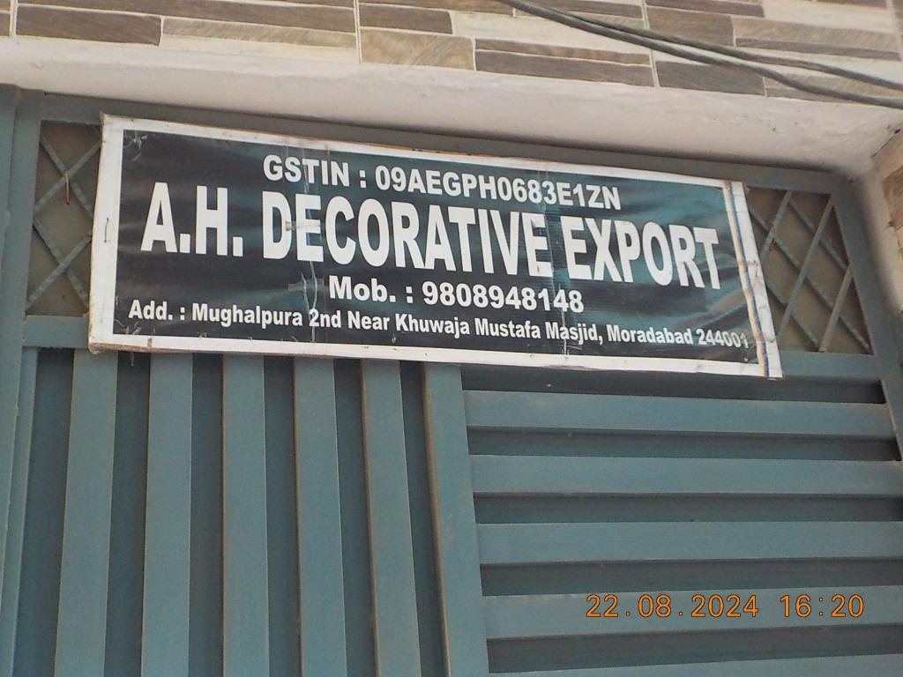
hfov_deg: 49.0
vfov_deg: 37.7
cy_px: 338
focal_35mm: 38
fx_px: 991
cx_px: 452
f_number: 3.7
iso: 400
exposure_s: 1/30
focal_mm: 5.2
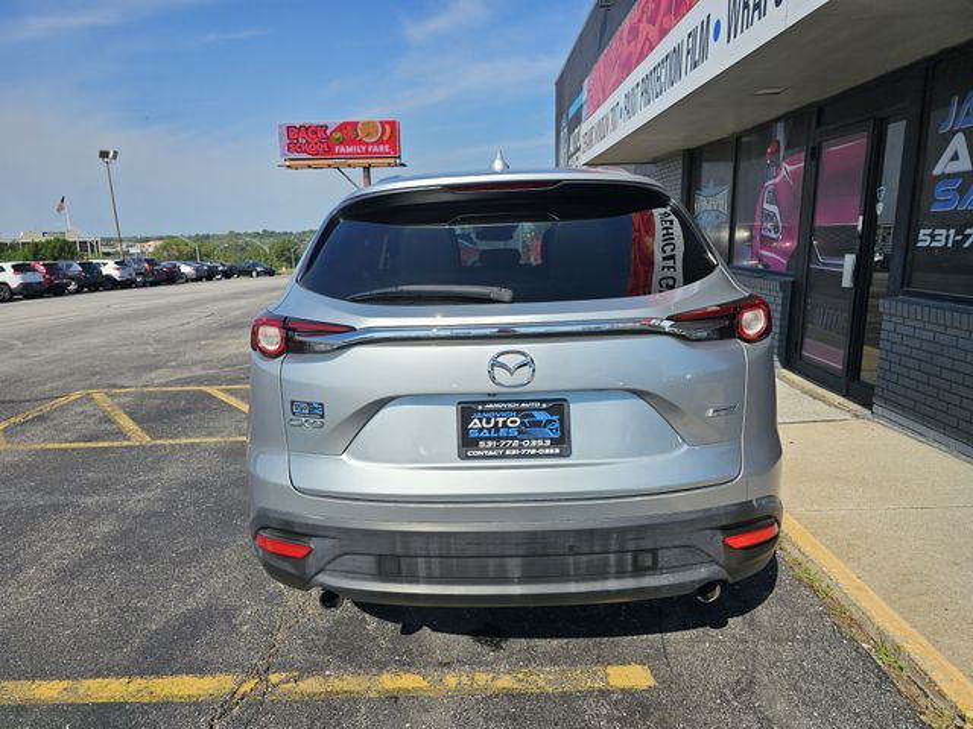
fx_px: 646
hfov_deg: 73.9
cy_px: 364
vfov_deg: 58.9
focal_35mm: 23
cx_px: 486
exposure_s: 1/1090
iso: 10
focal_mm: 6.3
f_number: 1.7
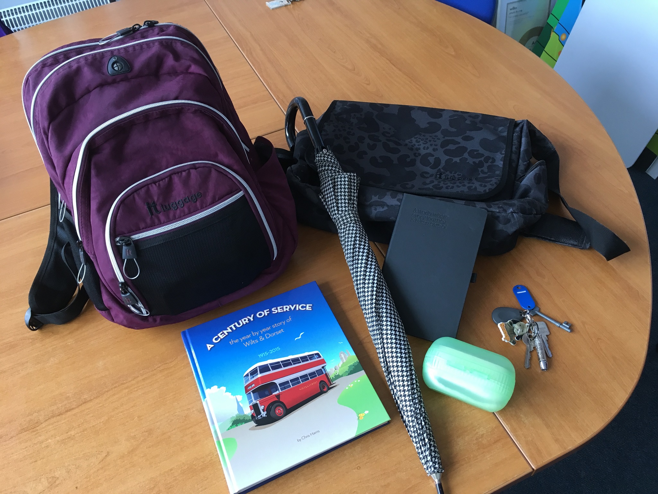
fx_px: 551
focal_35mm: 29
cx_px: 329
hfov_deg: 61.7
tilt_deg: -50.7
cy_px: 247
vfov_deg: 48.2
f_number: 2.2
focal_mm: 4.15
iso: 50
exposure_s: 1/33
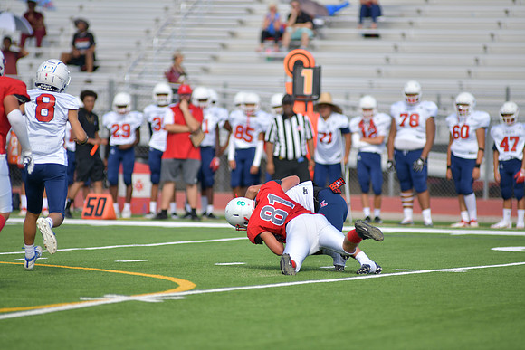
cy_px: 175
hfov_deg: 6.9
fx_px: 4376
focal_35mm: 300
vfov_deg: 4.6
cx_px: 262
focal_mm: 300
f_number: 3.5
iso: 180
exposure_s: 1/2000
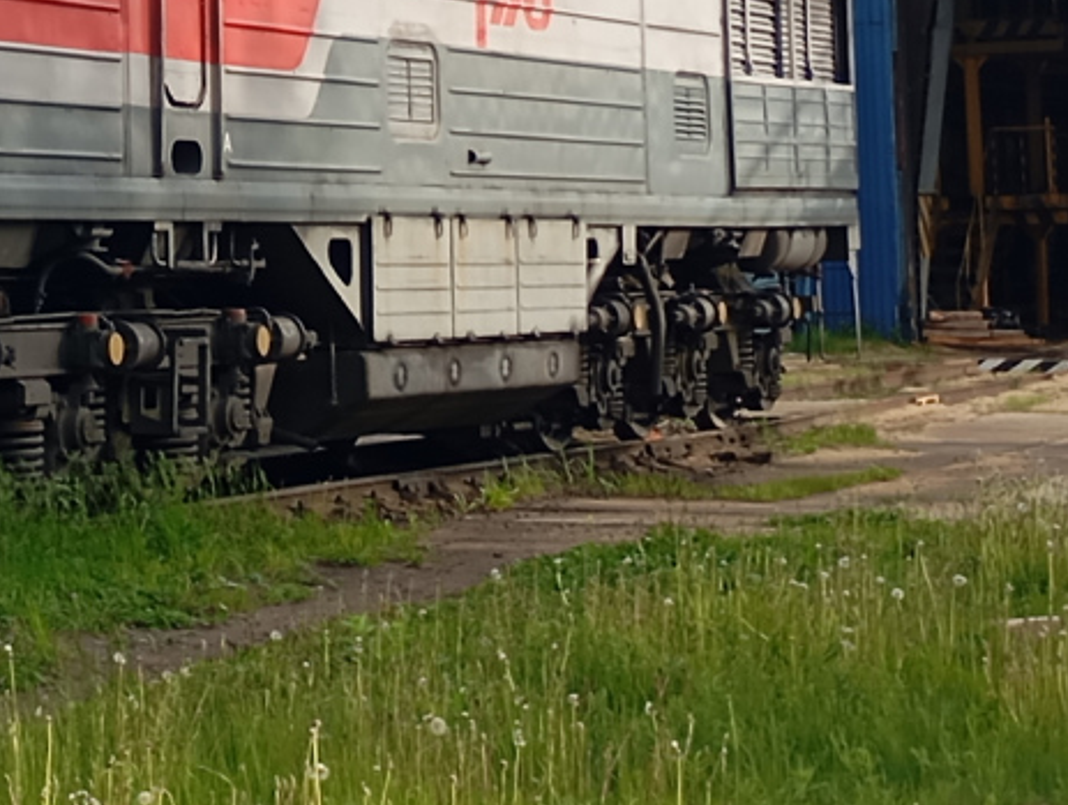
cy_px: -256
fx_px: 4018
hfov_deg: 14.9
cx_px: 58
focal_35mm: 130
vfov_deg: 11.1
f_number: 1.8
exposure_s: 1/215
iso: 100
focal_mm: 4.27
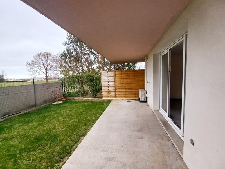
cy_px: 84
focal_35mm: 13
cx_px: 112
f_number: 2.2
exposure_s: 1/100
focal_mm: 1.42
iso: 40
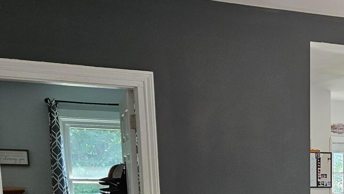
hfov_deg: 27.7
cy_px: 285
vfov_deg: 15.9
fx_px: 638
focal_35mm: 70
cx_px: 373
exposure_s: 1/120
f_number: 1.8
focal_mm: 5.4
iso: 125
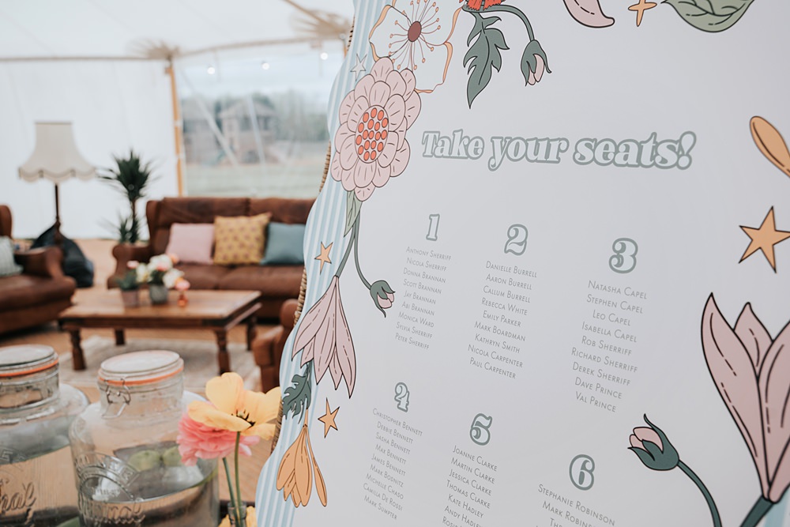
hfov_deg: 56.6
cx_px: 395
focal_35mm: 33
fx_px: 733
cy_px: 264
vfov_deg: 39.5
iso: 250
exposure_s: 1/250
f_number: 6.3
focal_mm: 33.4
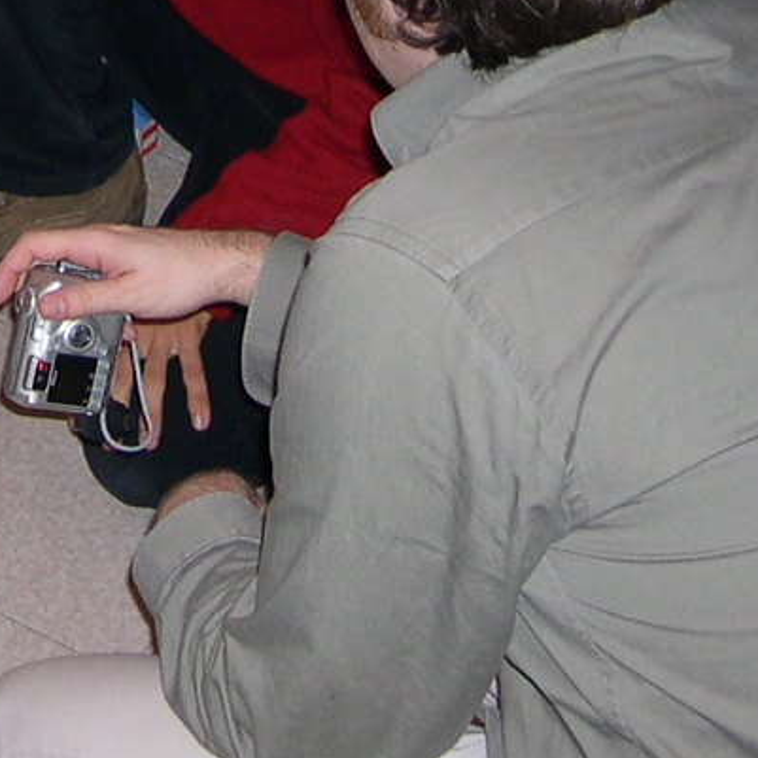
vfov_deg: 12.4
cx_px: 32
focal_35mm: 134
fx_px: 3320
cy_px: -355
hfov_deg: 12.9
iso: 167
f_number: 2.8
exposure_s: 1/60
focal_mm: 8
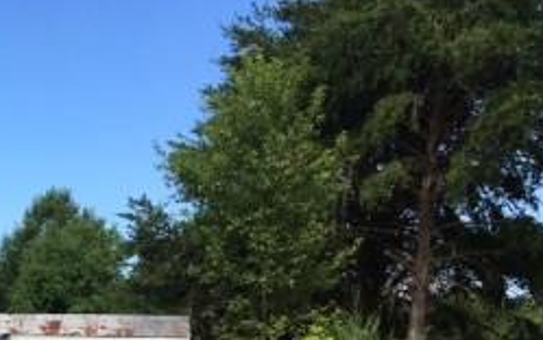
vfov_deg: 15.4
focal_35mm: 79
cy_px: 499
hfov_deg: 23.6
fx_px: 1170
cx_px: -129
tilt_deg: -7.1
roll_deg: -2.6
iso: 25
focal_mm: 4.15
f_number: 2.2
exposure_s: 1/1261
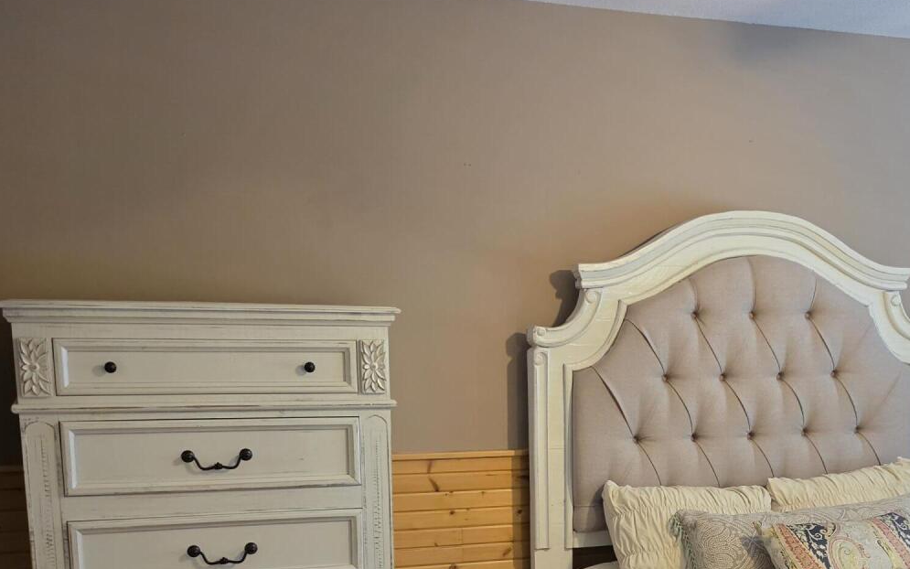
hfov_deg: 40.5
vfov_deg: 25.2
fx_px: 1215
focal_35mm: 49
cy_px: 550
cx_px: 608
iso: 500
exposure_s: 1/120
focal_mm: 6.5
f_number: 1.4
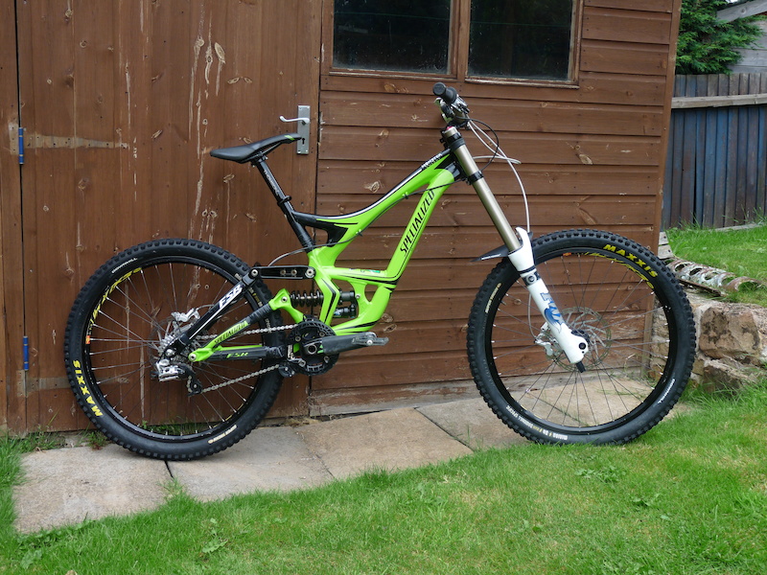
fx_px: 931
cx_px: 384
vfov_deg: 34.3
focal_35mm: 42
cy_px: 288
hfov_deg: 44.8
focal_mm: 7.4
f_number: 3
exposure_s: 1/40
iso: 100
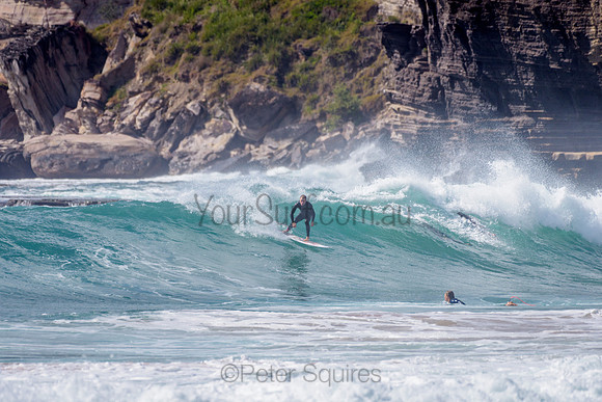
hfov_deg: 3.4
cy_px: 188
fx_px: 10254
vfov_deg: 2.2
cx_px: 233
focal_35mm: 613
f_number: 5.6
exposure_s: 1/2000
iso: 90
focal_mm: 500
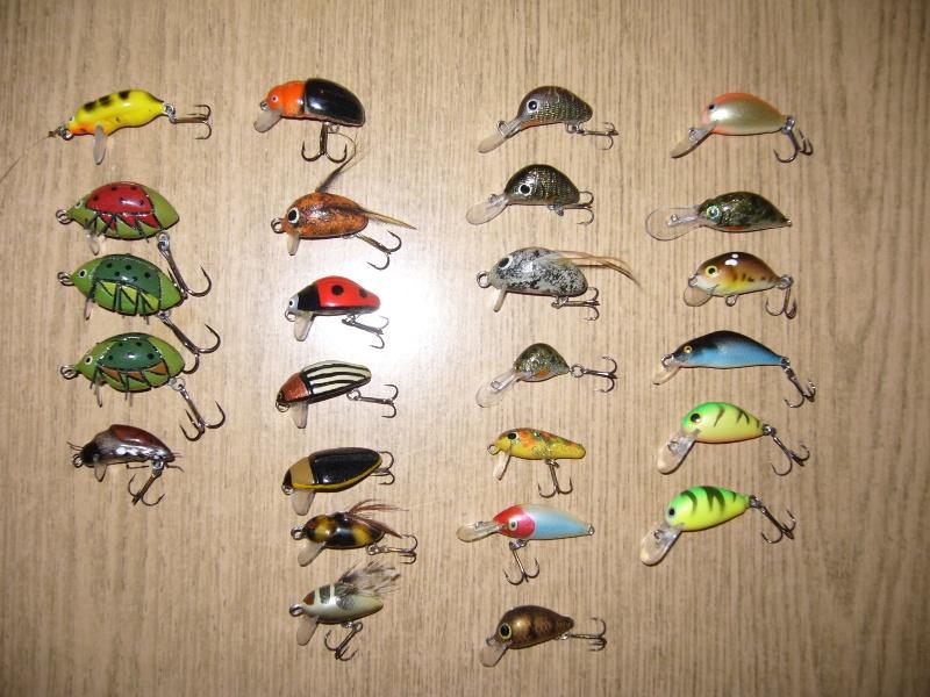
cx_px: 465
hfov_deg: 52.6
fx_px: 940
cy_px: 348
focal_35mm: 35
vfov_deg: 40.7
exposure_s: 1/60
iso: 100
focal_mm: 5.8
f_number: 2.8
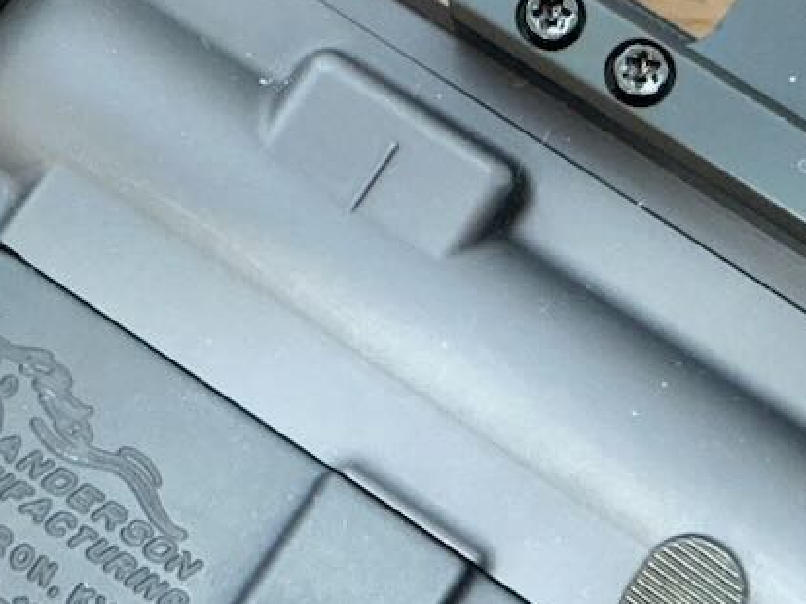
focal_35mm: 116
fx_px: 2699
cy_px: 191
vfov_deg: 12.7
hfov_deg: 17.0
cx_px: 329
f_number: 1.78
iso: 320
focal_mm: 6.86
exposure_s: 1/40
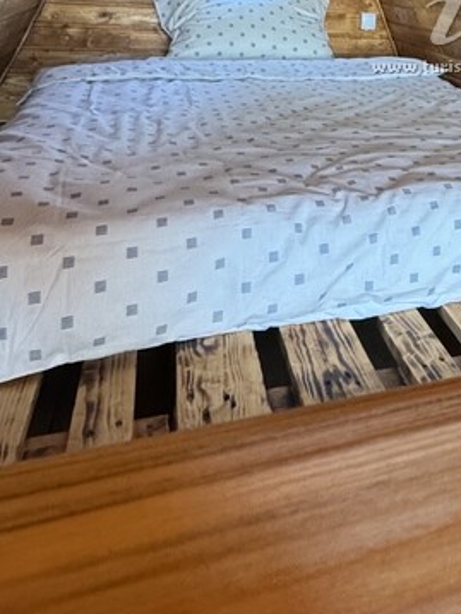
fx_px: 709
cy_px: 36
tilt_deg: -3.6
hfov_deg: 32.9
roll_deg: -4.1
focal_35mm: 40
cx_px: 466
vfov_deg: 42.1
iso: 320
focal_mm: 2.22
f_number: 2.2
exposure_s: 1/77
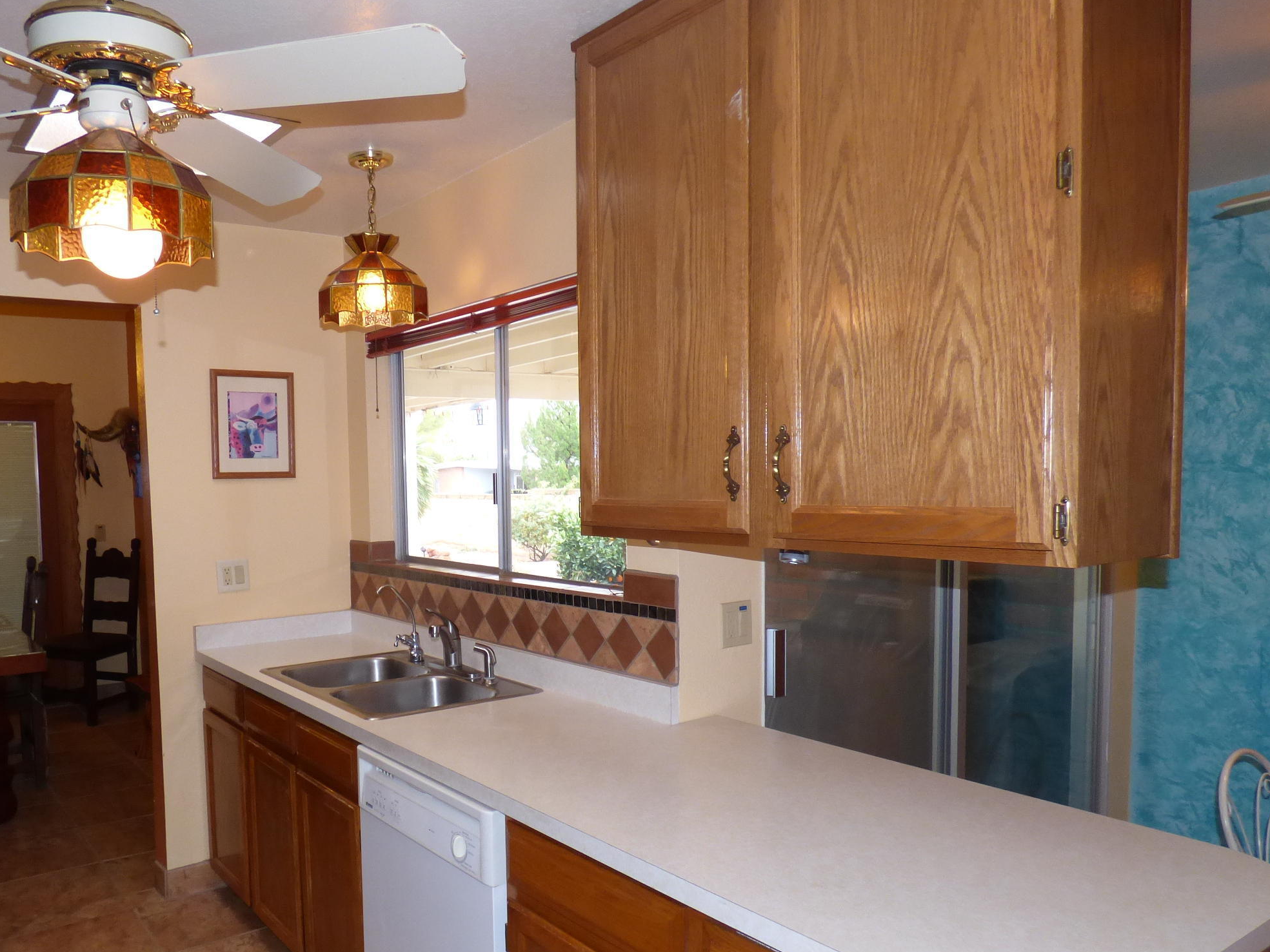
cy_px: 549
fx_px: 954
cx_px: 483
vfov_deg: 52.9
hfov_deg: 66.4
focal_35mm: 26
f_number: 2.8
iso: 250
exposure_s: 1/60
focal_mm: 3.58
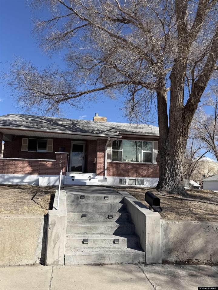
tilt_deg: +10.7
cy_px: 145
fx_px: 202
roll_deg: -1.8
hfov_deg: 56.8
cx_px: 109
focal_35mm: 24
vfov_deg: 71.6
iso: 80
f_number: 1.78
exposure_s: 1/3953
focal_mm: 6.76
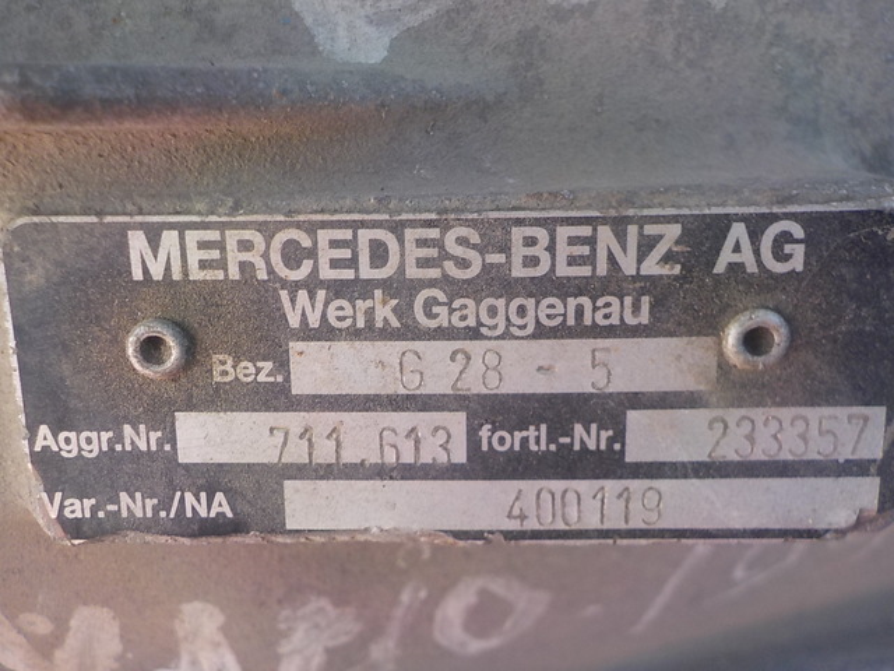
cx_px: 447
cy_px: 336
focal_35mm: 30
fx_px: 775
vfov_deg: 46.8
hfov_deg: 60.0
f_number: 3.3
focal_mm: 4.1
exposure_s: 1/30
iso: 125
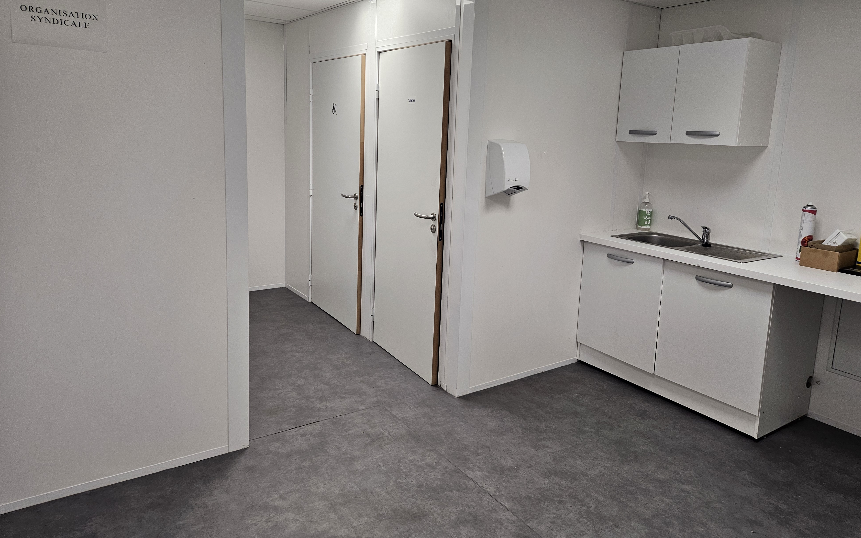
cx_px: 435
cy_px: 218
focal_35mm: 25
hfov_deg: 72.5
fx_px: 587
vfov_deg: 49.0
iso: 125
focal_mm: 5.4
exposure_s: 1/190
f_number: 1.8
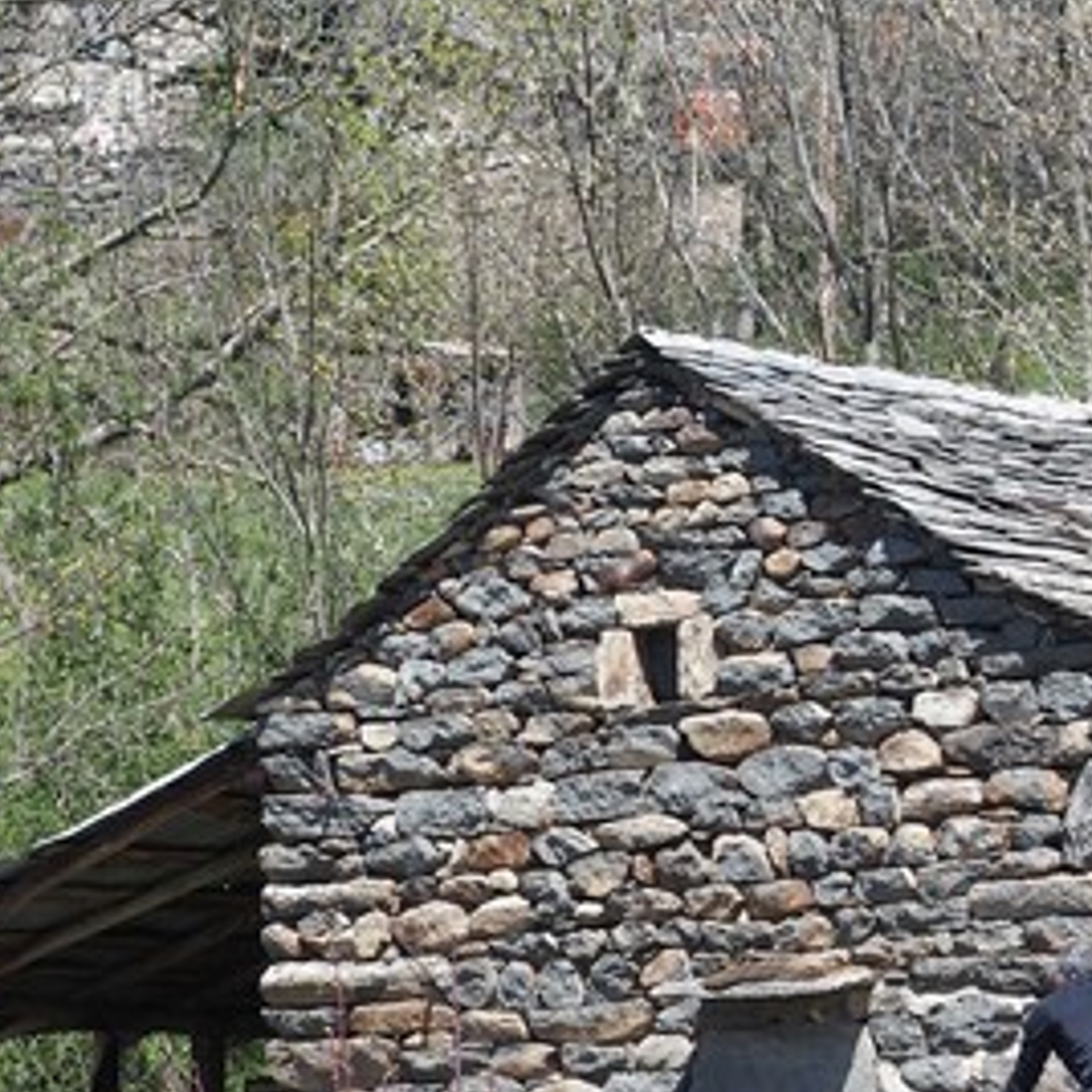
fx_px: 11314
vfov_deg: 5.5
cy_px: 701
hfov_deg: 5.5
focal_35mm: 317
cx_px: 786
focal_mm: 31.8
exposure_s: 1/400
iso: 100
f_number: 4
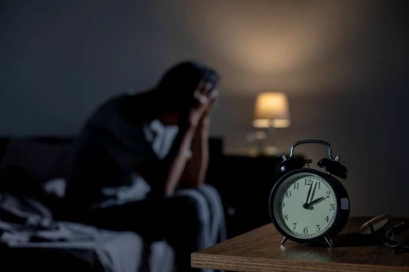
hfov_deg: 38.9
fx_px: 579
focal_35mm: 51
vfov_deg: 26.5
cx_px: 201
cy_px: 135
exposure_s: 1/40
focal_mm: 50
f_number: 4
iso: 200
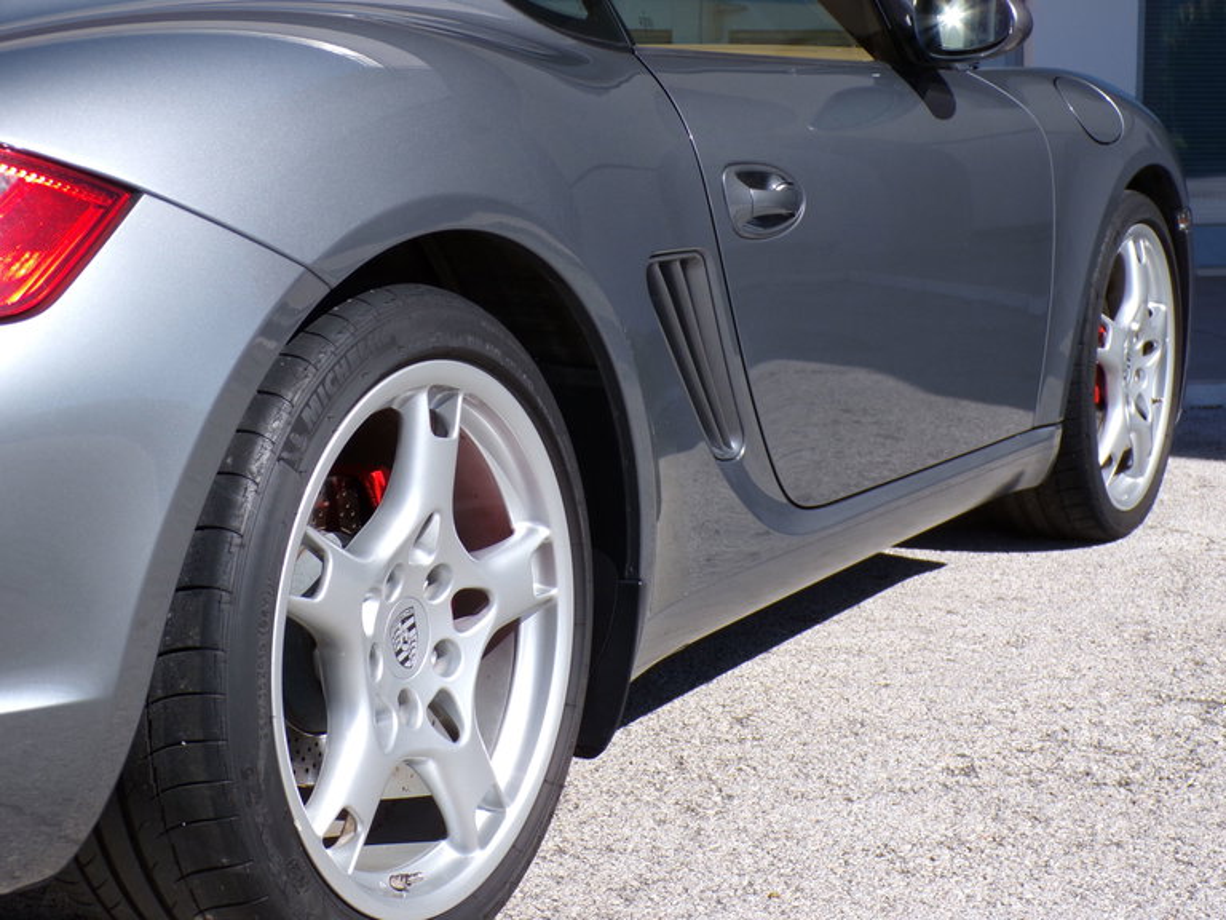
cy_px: 460
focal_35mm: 65
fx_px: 2302
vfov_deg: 22.6
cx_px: 613
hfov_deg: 29.8
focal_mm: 11.6
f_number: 4.3
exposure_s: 1/750
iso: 100
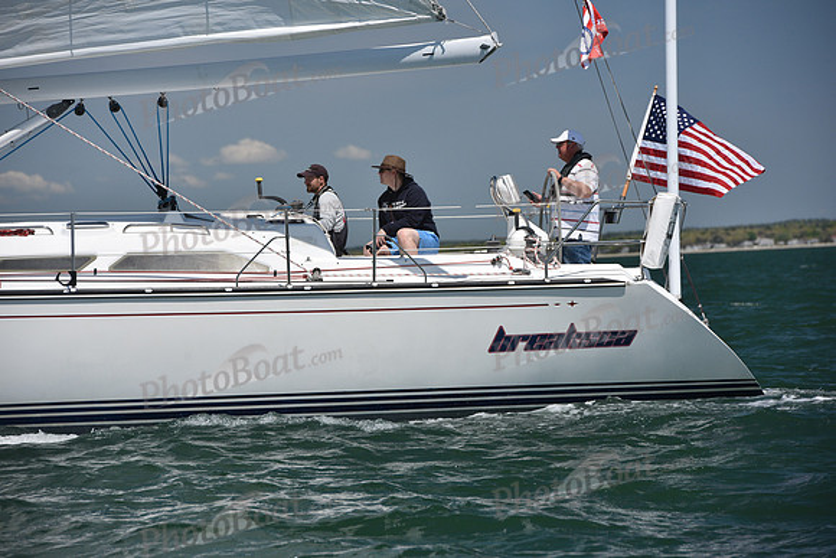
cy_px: 279
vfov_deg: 6.9
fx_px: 4645
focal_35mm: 200
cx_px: 418
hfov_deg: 10.3
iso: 320
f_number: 8
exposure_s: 1/800
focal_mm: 200
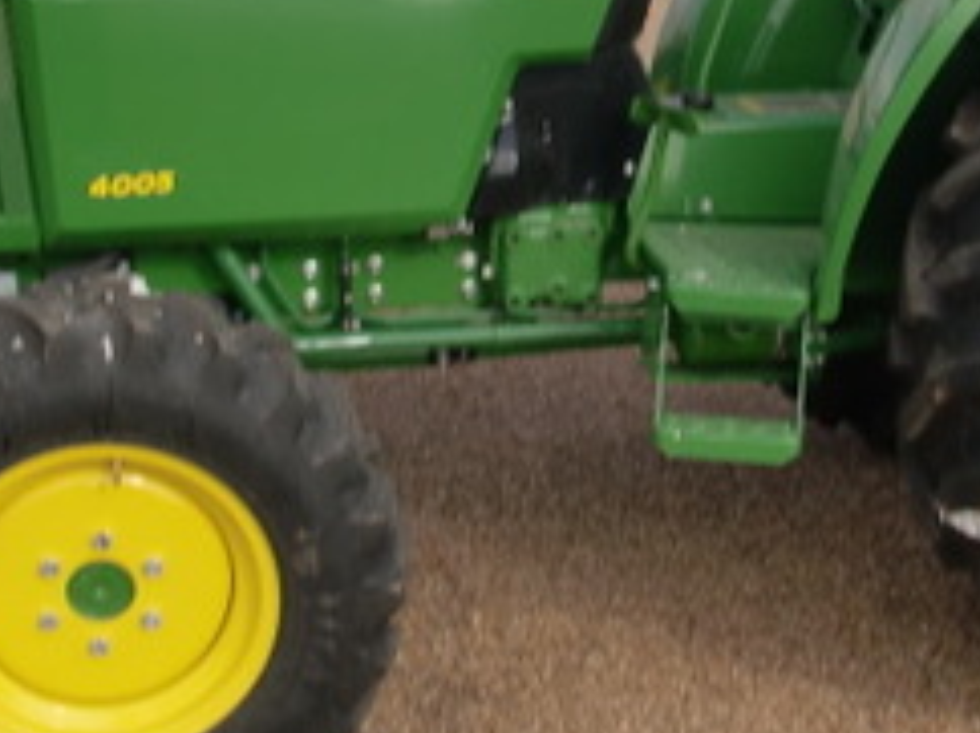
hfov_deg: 24.0
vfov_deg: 18.0
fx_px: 2291
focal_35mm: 81
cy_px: 121
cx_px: 648
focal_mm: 6.3
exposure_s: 1/125
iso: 64
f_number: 7.9
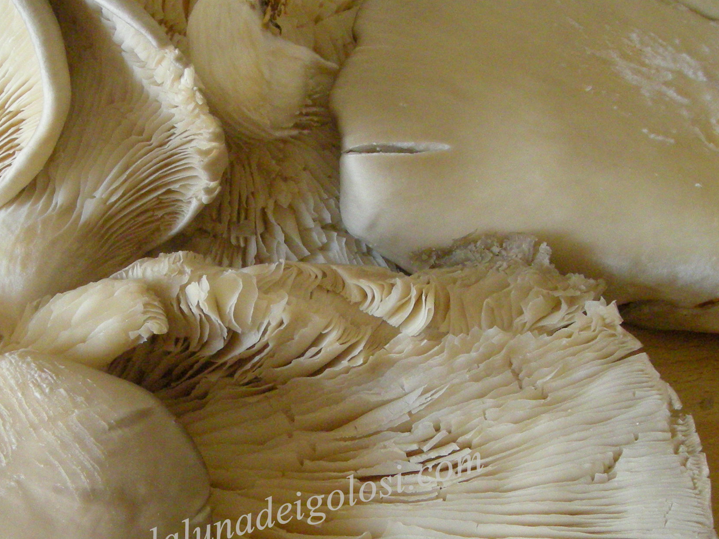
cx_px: 319
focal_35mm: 65
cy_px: 310
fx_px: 1350
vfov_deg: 22.6
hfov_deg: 29.8
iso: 261
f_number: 2.8
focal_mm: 5.7
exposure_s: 1/125
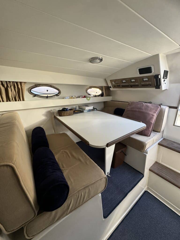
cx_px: 90
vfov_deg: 102.1
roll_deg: +0.4
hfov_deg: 85.7
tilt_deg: -18.8
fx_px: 97
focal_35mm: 14
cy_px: 120
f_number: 2.2
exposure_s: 1/99
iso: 160
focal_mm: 2.22
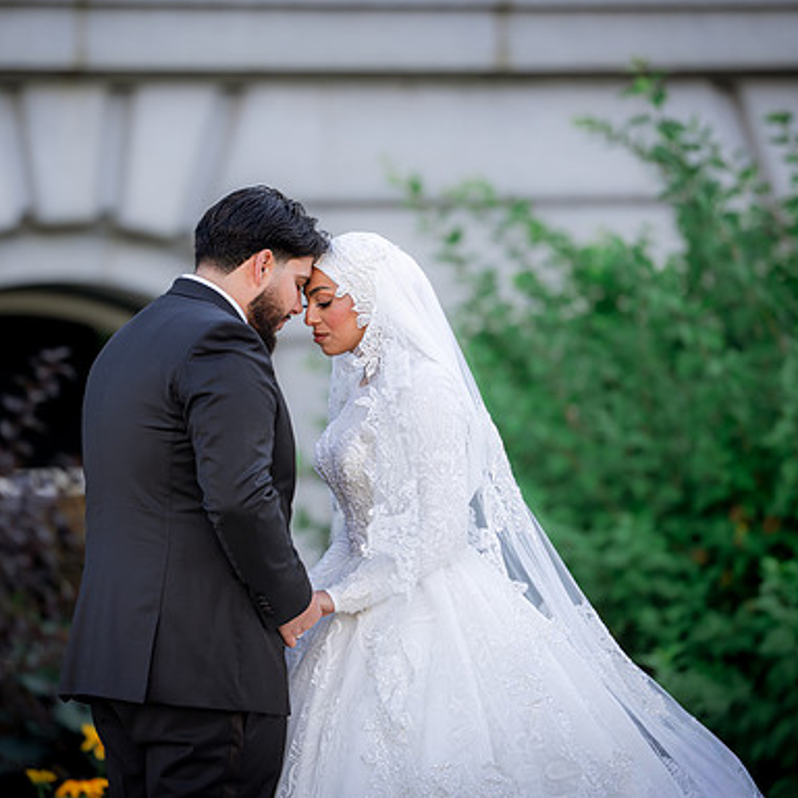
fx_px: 5451
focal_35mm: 209
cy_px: 396
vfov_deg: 8.4
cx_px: 359
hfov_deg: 8.4
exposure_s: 1/2000
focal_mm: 150
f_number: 2
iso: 200
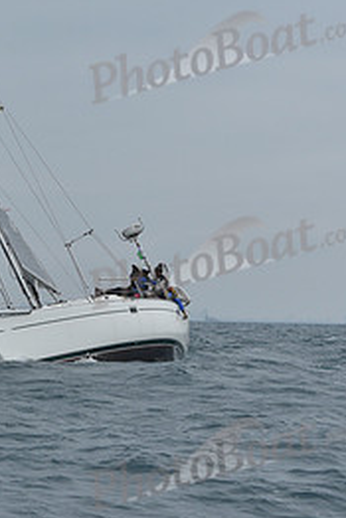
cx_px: -13
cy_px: 184
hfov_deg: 6.7
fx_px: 2937
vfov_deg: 10.1
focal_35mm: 204
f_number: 7.1
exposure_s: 1/800
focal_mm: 92
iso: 250
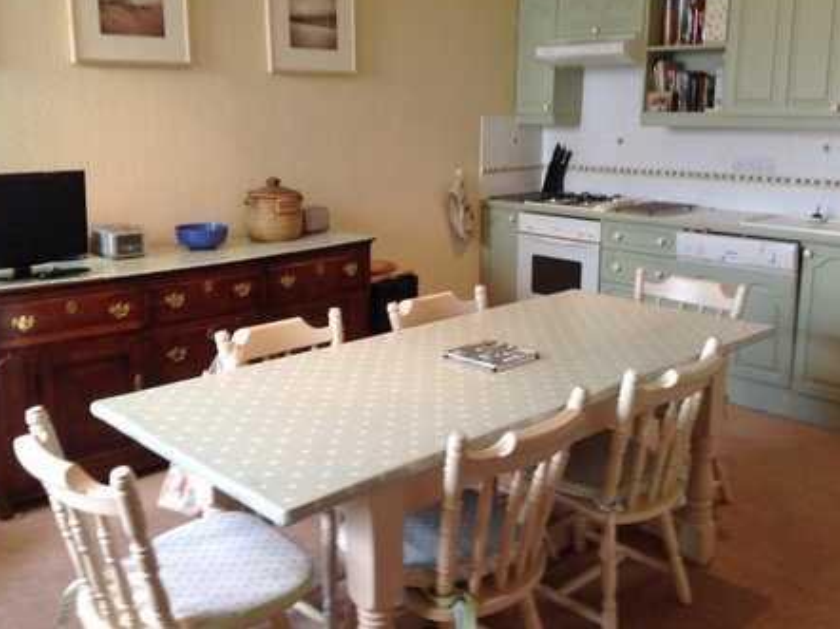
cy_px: 290
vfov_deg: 37.7
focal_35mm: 38
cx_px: 433
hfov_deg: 49.0
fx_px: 922
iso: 50
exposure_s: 1/17
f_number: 2.4
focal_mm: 4.28
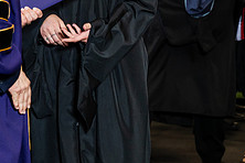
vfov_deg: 7.4
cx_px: -15
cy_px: -26
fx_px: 1245
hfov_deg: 11.1
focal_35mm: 183
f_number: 4.5
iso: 1250
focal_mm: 70
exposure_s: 1/200
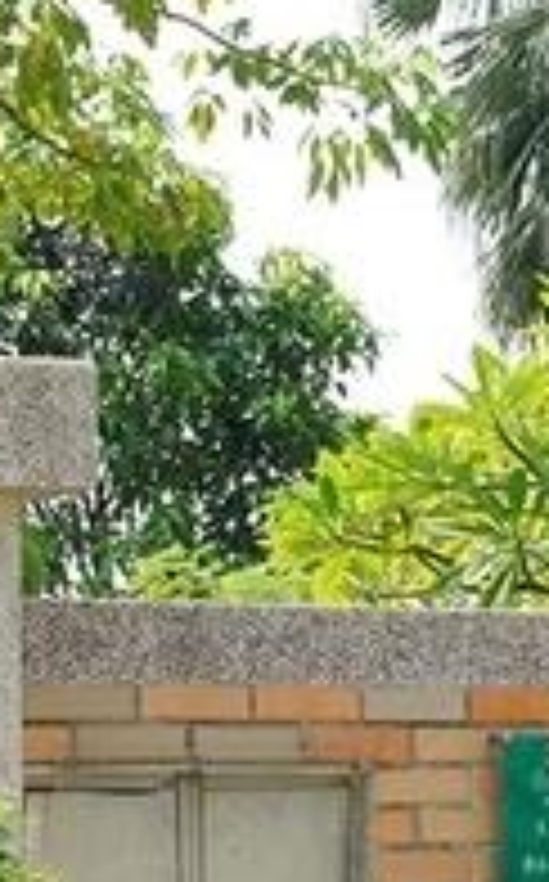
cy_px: 850
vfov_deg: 14.7
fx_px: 3361
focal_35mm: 140
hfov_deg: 9.3
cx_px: 436
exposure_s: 1/200
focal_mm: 28
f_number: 9
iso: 200
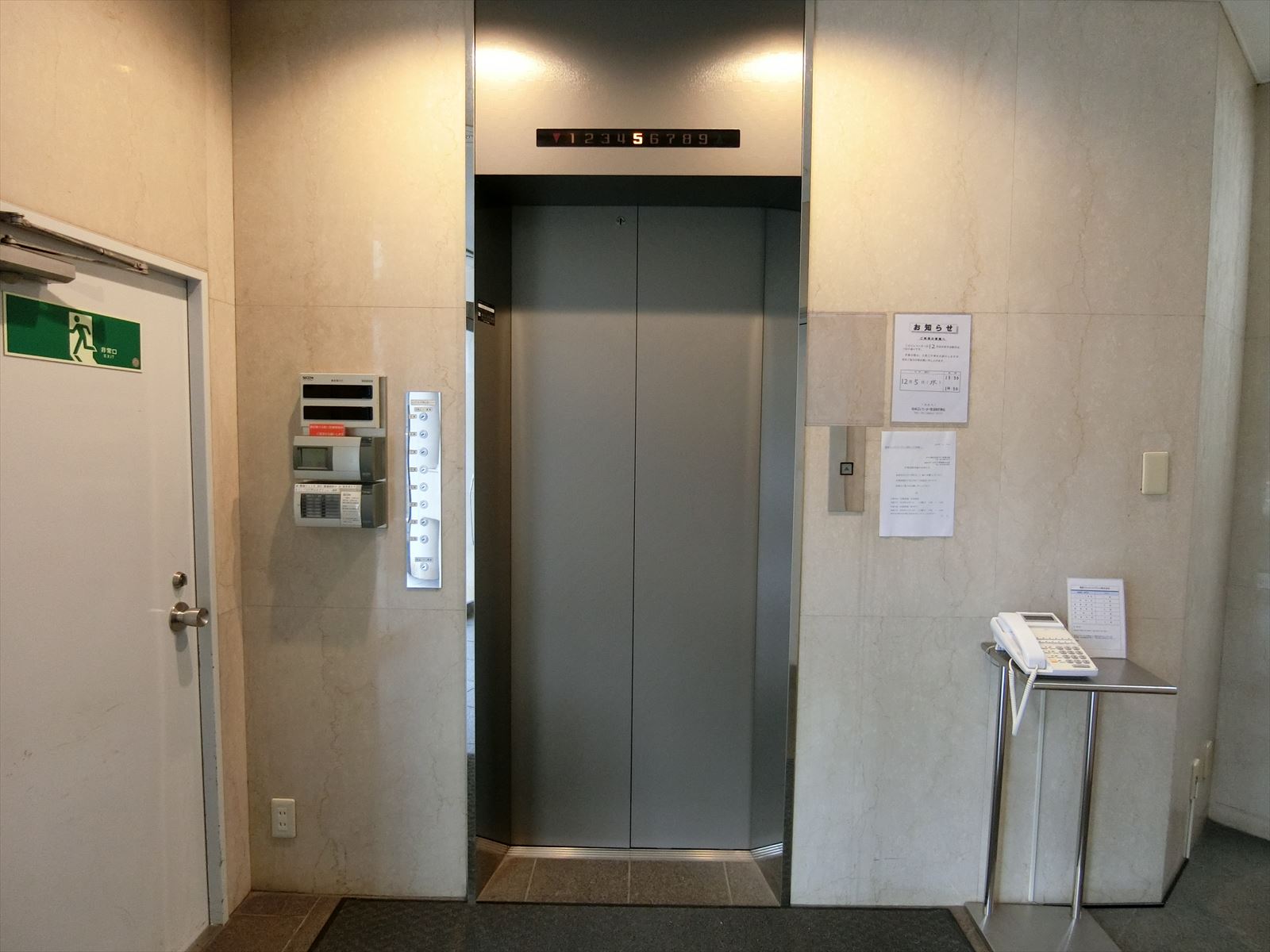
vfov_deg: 68.7
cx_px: 635
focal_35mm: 19
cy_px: 476
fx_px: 697
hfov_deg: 84.7
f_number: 2.7
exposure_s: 1/80
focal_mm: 4.06
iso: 400
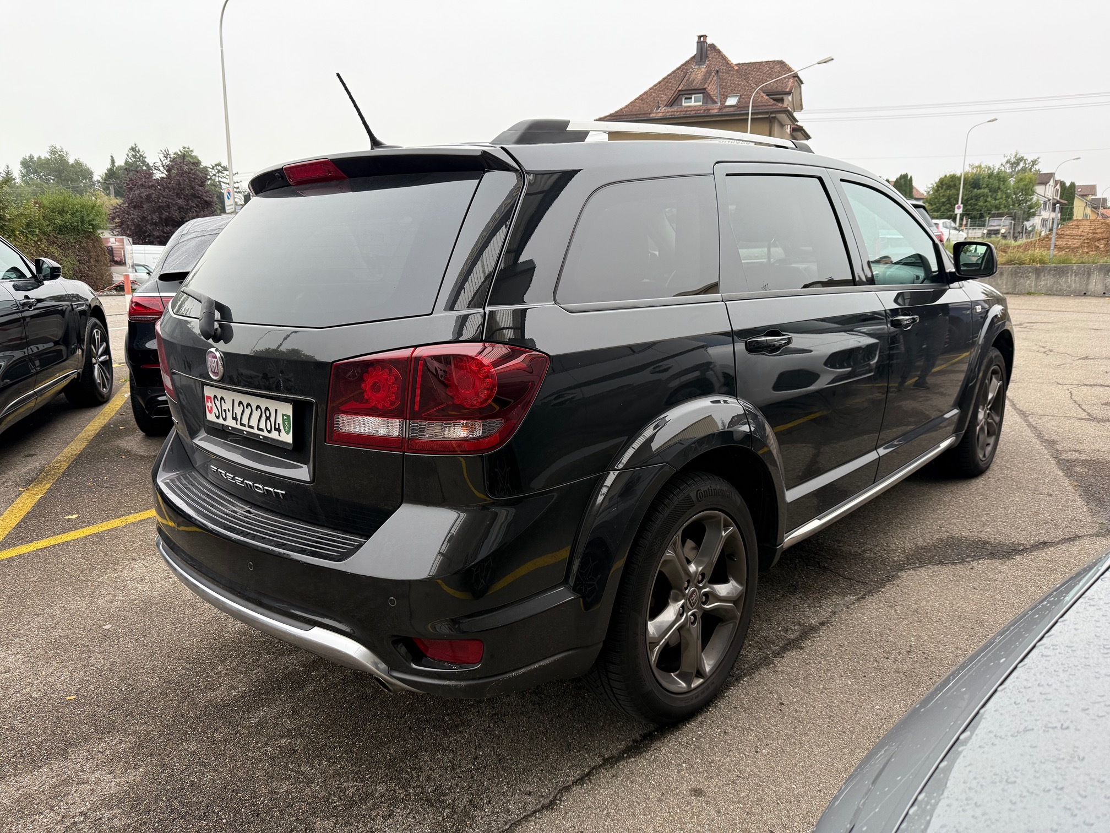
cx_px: 555
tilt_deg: -11.2
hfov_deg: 71.6
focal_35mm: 24
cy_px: 416
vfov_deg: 56.8
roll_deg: -1.1
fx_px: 770
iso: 125
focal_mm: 6.76
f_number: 1.78
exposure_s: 1/226
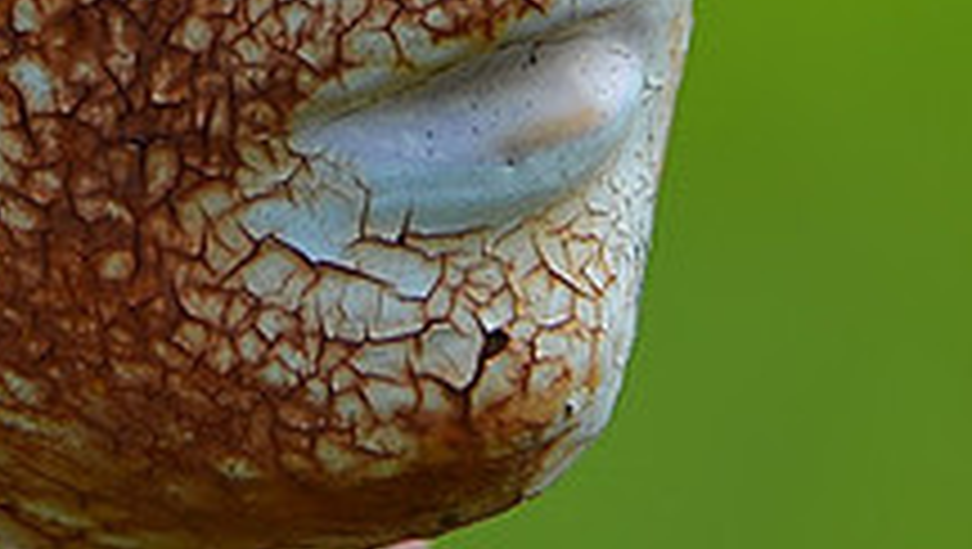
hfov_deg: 1.7
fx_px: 31905
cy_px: -574
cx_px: 284
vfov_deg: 1.0
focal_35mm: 1237
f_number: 5
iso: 100
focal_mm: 155
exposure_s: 1/125
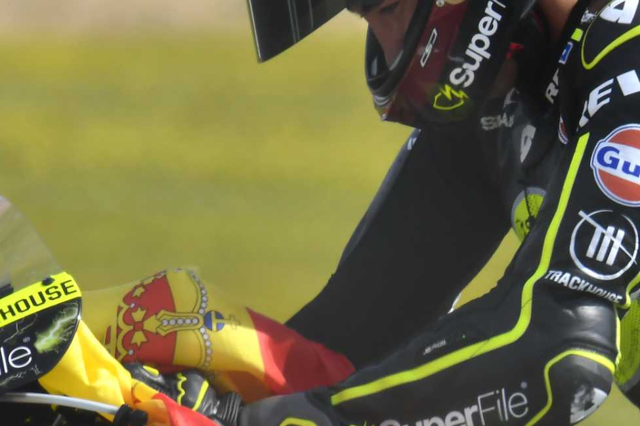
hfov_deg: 1.6
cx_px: 587
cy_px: 196
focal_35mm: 1292
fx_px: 22967
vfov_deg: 1.1
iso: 400
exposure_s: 1/2500
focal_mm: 420
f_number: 5.6
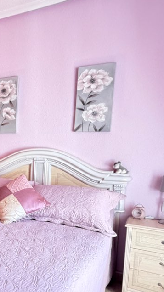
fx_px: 279
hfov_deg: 27.3
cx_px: -51
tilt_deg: -4.9
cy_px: 172
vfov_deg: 55.0
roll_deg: +0.5
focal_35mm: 36
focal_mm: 2.22
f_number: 2.2
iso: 320
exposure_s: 1/85
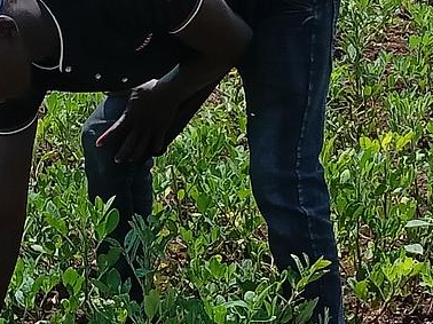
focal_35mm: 178
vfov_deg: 8.3
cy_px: 266
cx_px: 290
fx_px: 2225
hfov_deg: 11.1
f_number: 2.8
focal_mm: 3.38
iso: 125
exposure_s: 1/500
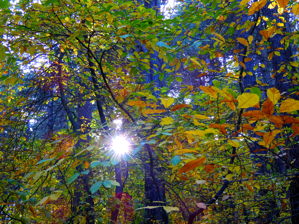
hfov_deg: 34.9
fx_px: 475
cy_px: 112
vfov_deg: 26.6
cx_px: 150
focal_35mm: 55
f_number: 4
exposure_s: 1/15
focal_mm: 9.9
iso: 200
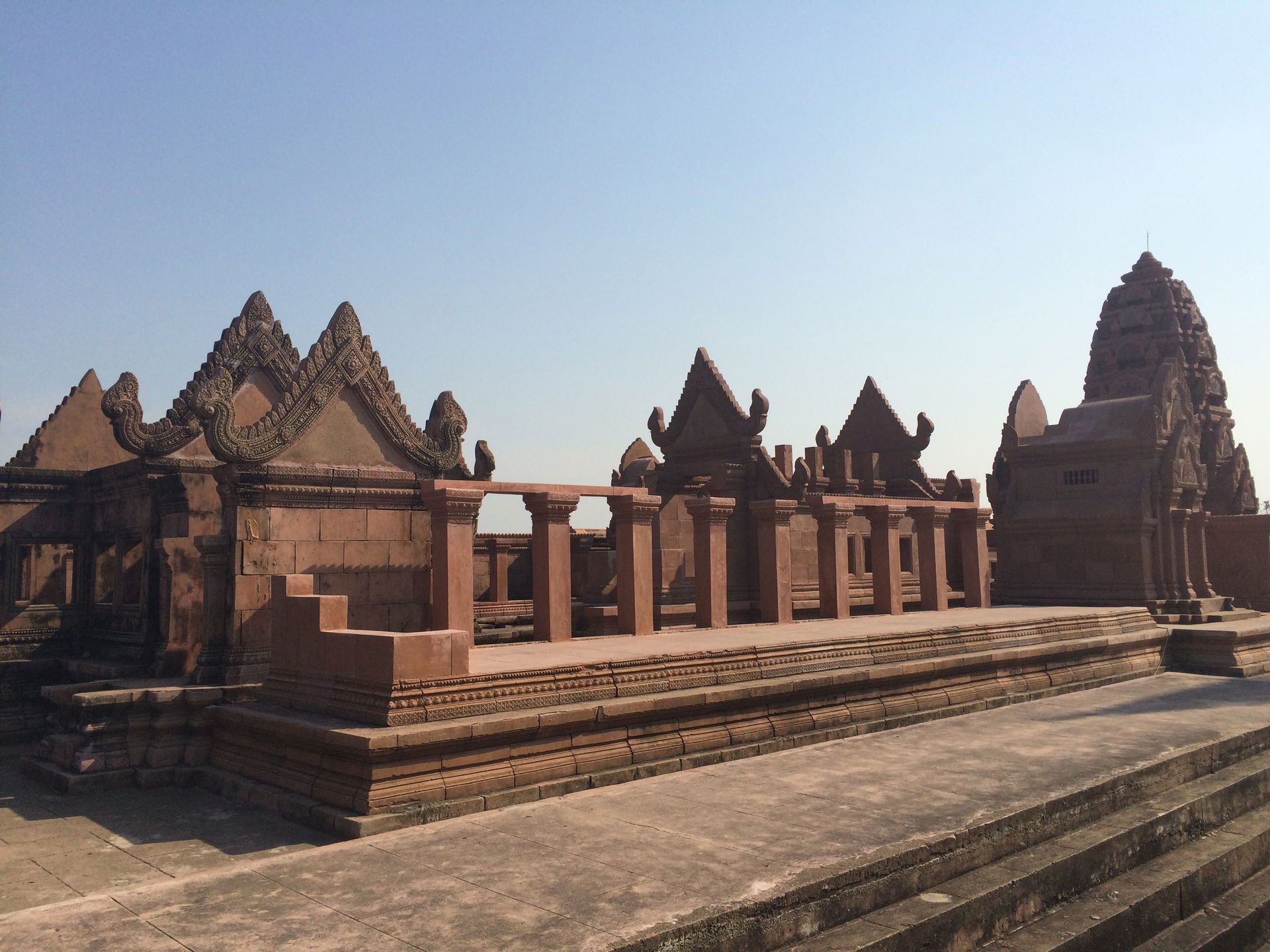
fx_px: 1064
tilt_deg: +3.9
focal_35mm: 29
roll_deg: +2.8
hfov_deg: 61.7
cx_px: 635
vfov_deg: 48.2
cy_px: 476
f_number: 2.2
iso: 32
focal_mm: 4.15
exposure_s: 1/3731
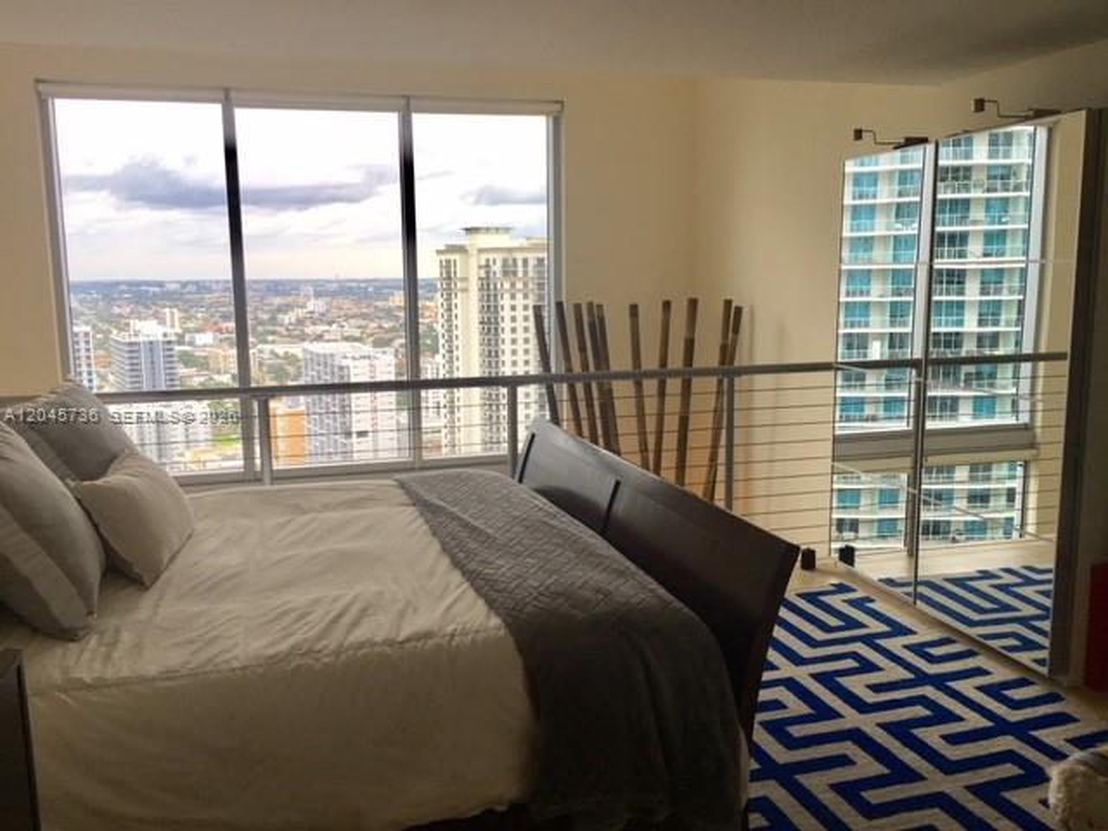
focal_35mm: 29
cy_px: 416
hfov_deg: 61.7
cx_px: 554
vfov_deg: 48.2
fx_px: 928
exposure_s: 1/128
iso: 25
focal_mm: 4.15
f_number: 2.2
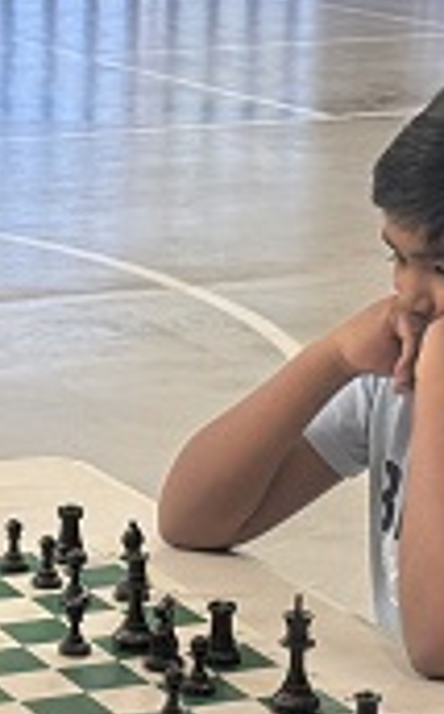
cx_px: -203
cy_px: 490
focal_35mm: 142
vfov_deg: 14.7
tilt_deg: -16.1
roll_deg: +0.0
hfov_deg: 9.0
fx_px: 2758
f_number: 1.78
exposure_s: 1/100
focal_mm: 6.76
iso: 80
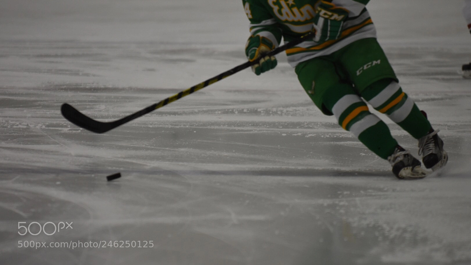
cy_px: 110
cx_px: 236
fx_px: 3934
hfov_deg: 6.9
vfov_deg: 3.9
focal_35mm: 315
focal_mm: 200
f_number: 2.8
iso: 1000
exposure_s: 1/800
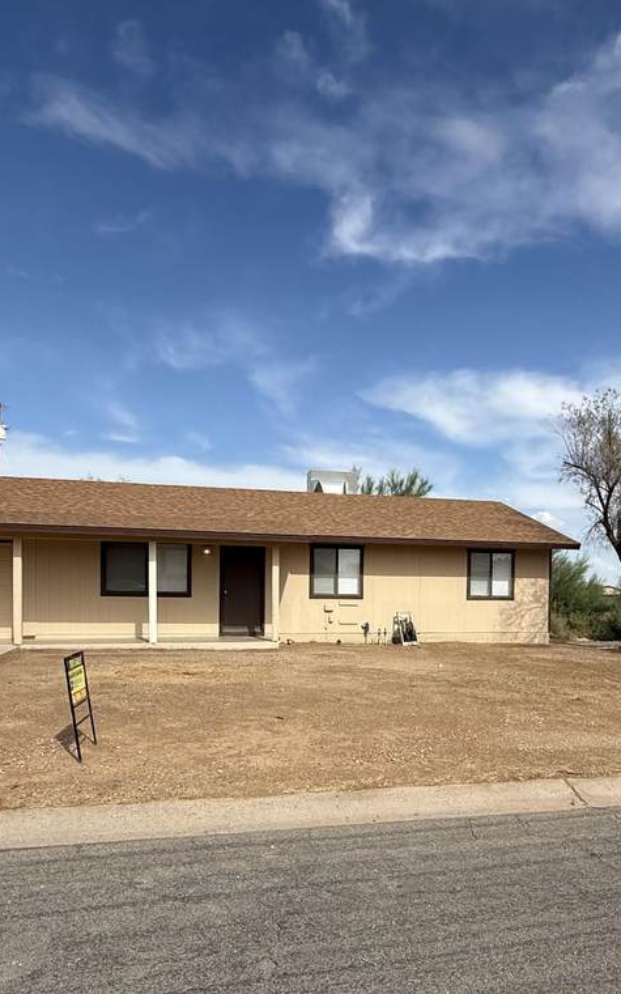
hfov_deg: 48.6
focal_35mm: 25
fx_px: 677
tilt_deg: -2.1
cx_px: 404
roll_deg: -0.4
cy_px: 609
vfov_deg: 71.6
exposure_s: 1/2717
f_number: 2.2
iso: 50
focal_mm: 2.22
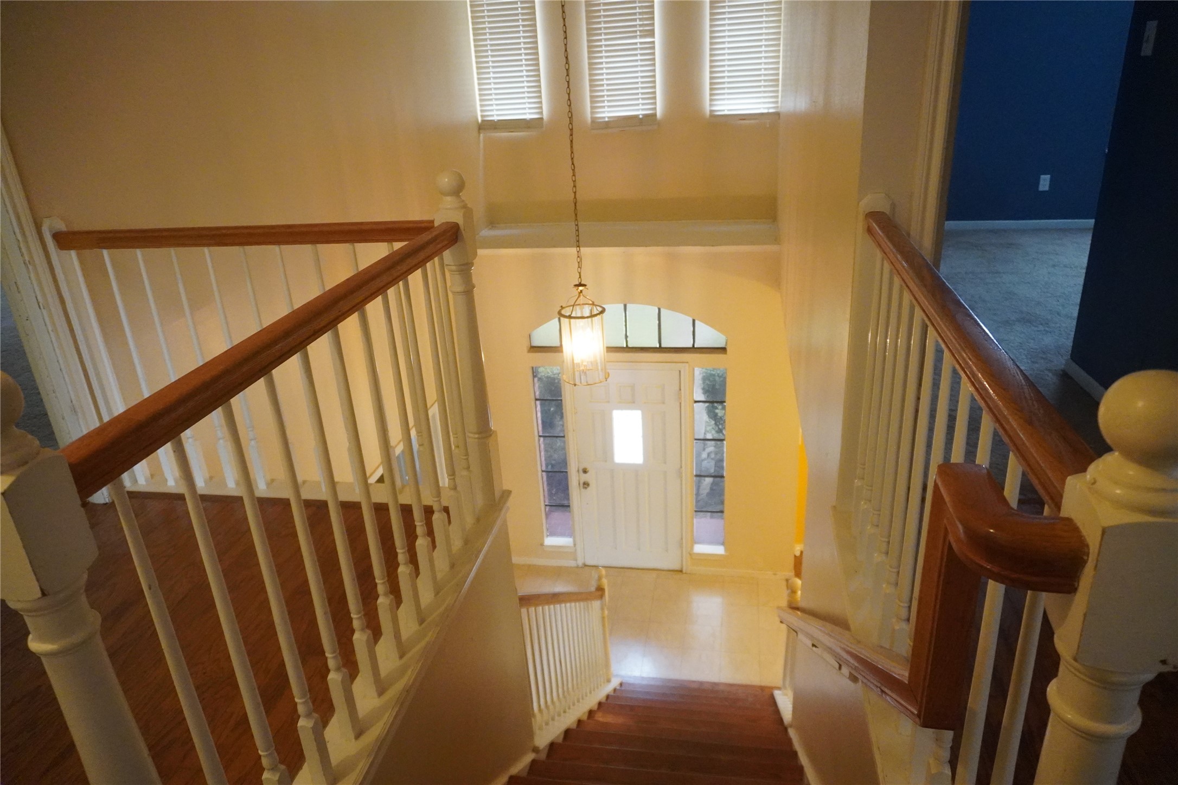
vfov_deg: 53.1
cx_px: 589
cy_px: 392
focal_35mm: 24
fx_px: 785
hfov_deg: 73.7
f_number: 3.5
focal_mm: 16
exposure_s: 1/160
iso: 5000
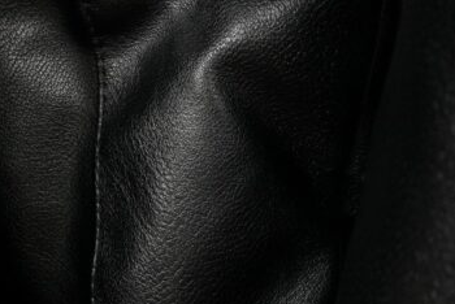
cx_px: 56
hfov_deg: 38.6
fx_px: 607
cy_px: 106
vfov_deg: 28.0
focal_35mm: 48
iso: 1600
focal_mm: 16
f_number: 10
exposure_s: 1/100
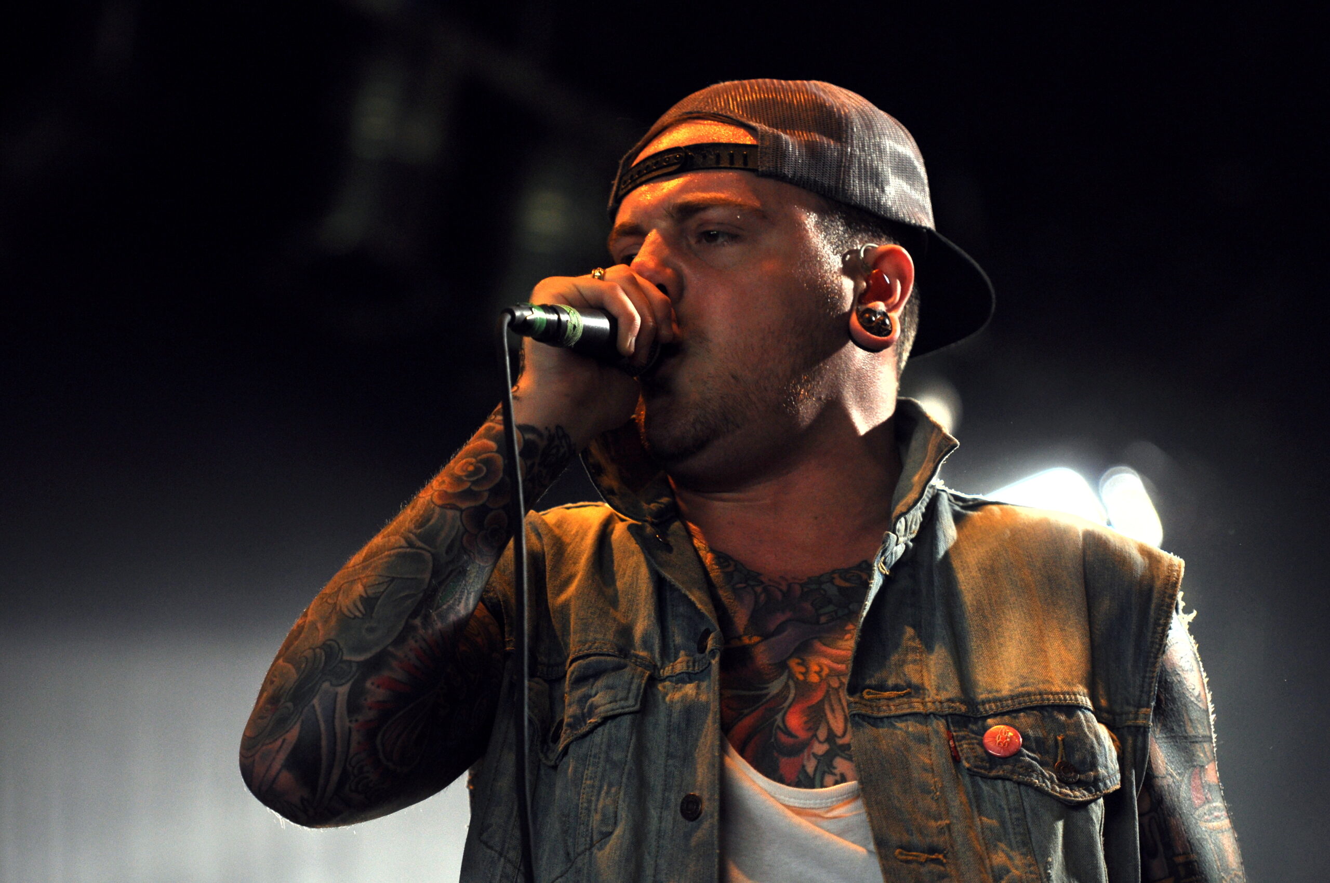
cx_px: 665
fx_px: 8025
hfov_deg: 9.5
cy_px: 442
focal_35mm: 218
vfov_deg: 6.3
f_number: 2.8
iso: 500
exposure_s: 1/125
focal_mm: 145
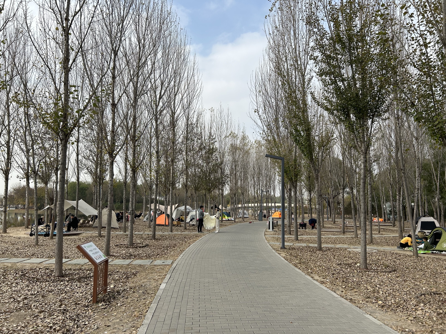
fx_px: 335
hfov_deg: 67.3
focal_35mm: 26
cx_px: 223
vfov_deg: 53.1
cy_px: 167
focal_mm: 5.7
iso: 50
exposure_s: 1/3257
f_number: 1.5
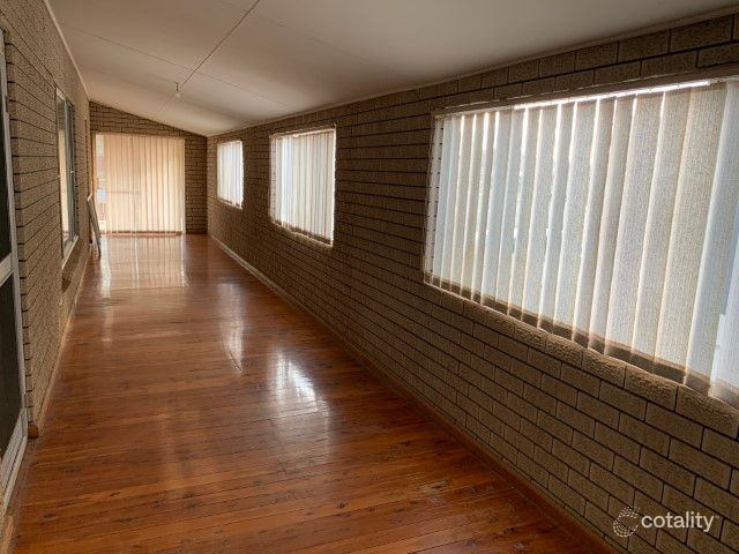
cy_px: 277
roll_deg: -2.8
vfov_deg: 53.1
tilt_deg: -10.1
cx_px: 370
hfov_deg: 67.3
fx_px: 555
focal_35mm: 26
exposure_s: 1/122
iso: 64
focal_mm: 4.25
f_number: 1.8
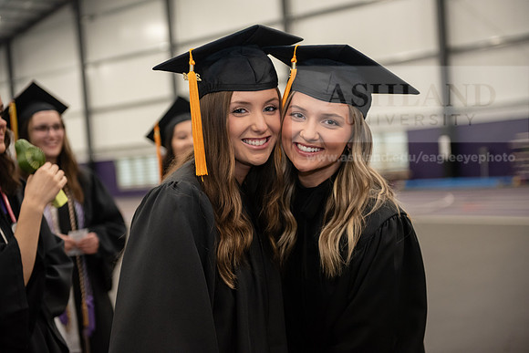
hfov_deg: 32.4
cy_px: 176
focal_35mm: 62
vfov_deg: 21.9
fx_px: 911
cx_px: 264
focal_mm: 62
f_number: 3.2
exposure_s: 1/160
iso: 2000
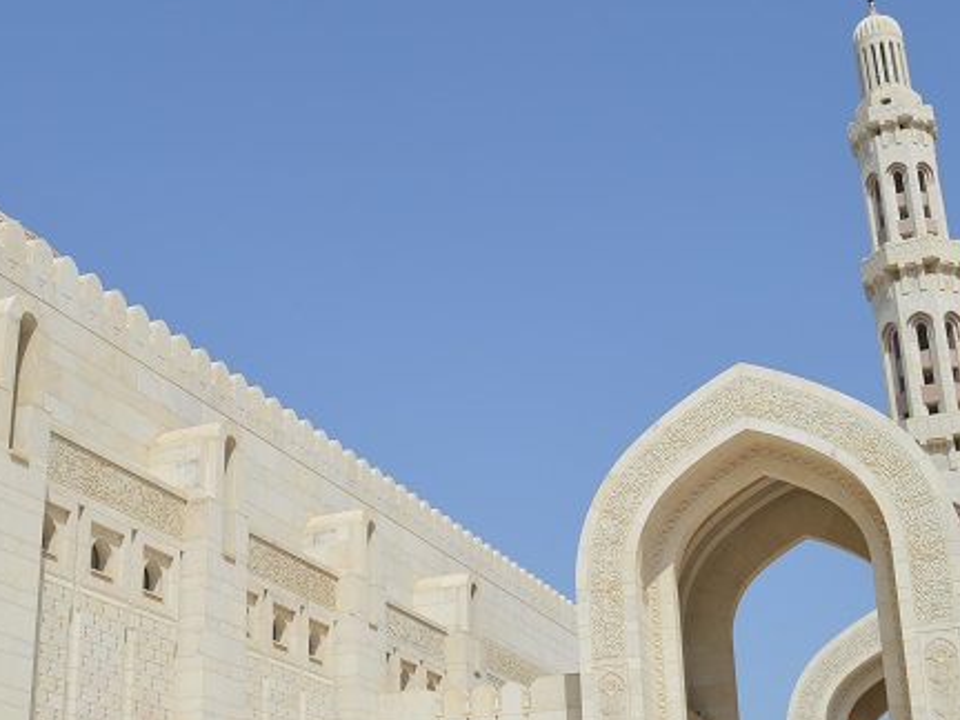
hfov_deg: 39.5
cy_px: 519
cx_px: 378
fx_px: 1331
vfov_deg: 29.9
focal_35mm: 48
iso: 100
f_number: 9
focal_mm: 18
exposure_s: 1/320
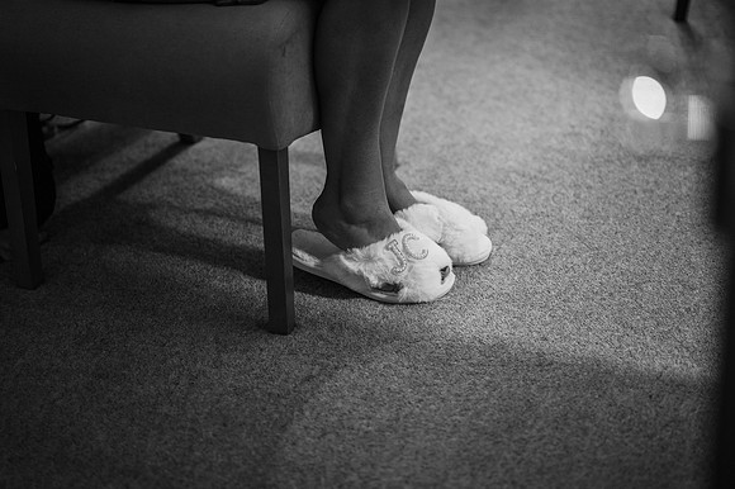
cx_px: 368
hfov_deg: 23.9
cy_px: 244
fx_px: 1734
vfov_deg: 16.1
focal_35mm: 85
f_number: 1.8
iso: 640
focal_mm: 85
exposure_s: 1/200
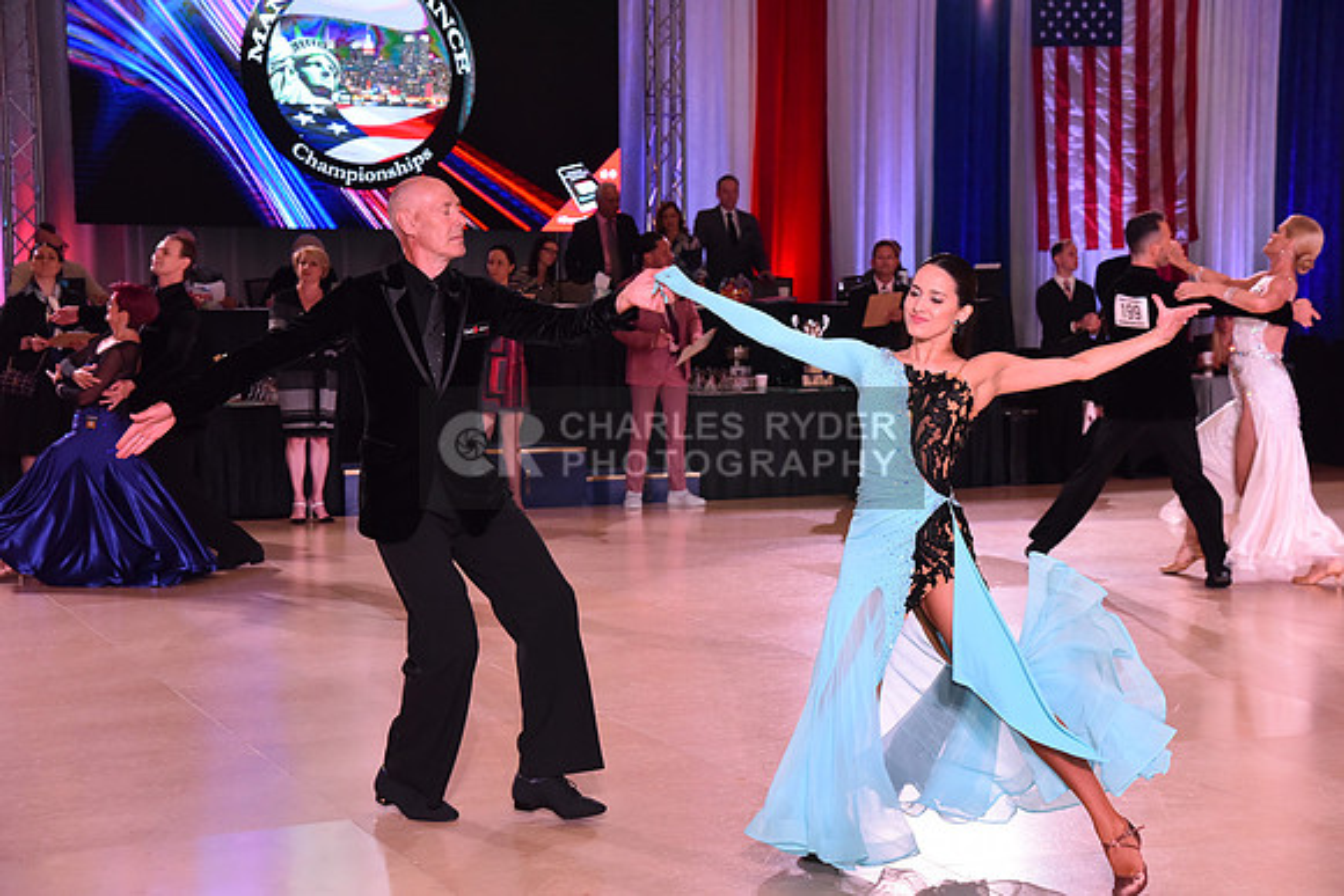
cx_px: 672
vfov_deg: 20.6
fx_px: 2464
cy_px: 448
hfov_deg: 30.5
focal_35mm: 66
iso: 2500
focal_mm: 66
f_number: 6.3
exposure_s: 1/320
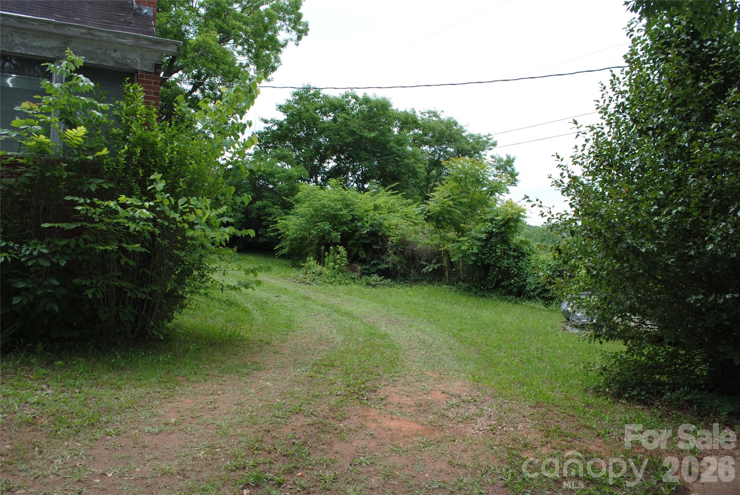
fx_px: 556
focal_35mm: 27
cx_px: 370
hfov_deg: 67.3
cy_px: 248
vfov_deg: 48.0
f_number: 6.3
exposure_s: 1/200
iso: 100
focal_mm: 18
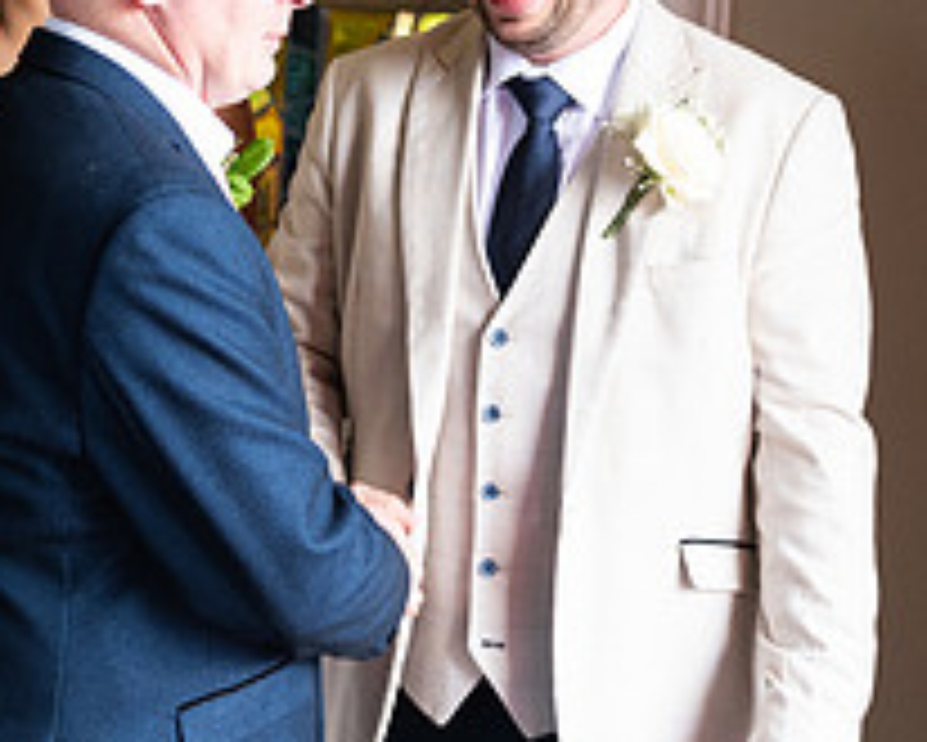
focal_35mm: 82
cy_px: 128
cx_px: 306
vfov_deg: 18.5
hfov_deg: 23.2
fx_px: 2251
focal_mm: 31
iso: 640
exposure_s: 1/160
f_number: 3.5
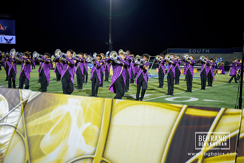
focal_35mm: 50
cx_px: 122
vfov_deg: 26.9
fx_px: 340
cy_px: 82
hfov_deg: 39.5
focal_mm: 48
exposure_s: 1/400
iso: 1000
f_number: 2.8
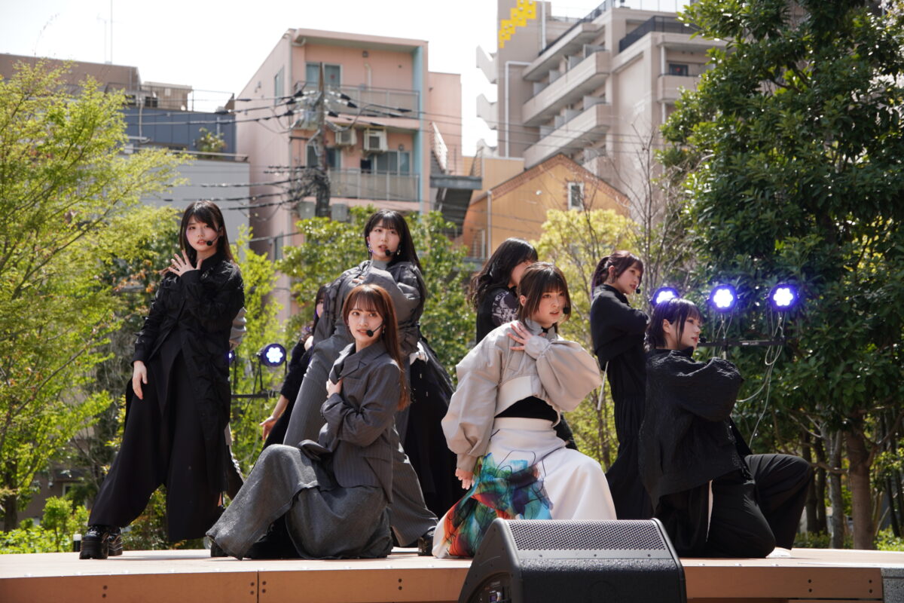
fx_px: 1657
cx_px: 452
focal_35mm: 66
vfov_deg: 20.6
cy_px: 302
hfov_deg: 30.5
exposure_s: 1/400
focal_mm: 44
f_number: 4.5
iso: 100
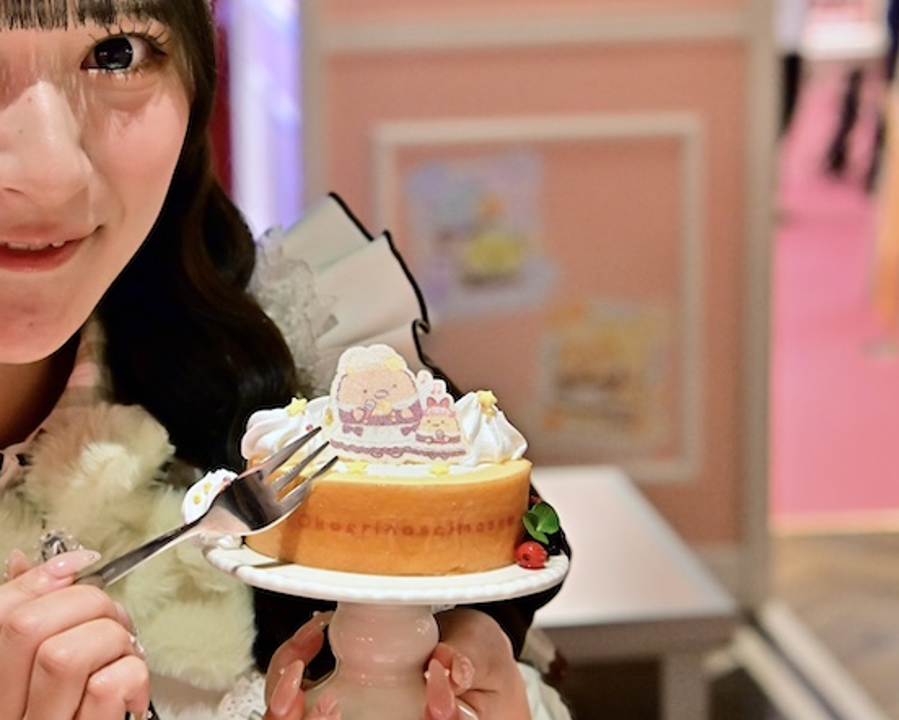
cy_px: 268
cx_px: 174
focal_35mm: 102
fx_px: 2715
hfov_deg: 18.6
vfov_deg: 15.1
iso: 4000
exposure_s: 1/250
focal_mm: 60
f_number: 5.6
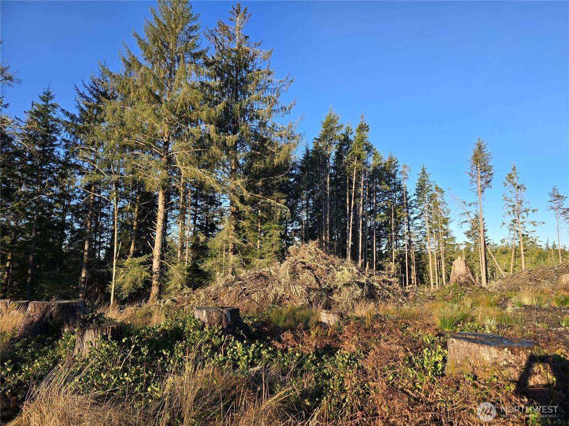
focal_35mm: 23
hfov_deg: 73.9
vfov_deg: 58.9
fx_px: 378
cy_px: 213
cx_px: 284
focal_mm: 6.3
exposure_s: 1/305
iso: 12
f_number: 1.7
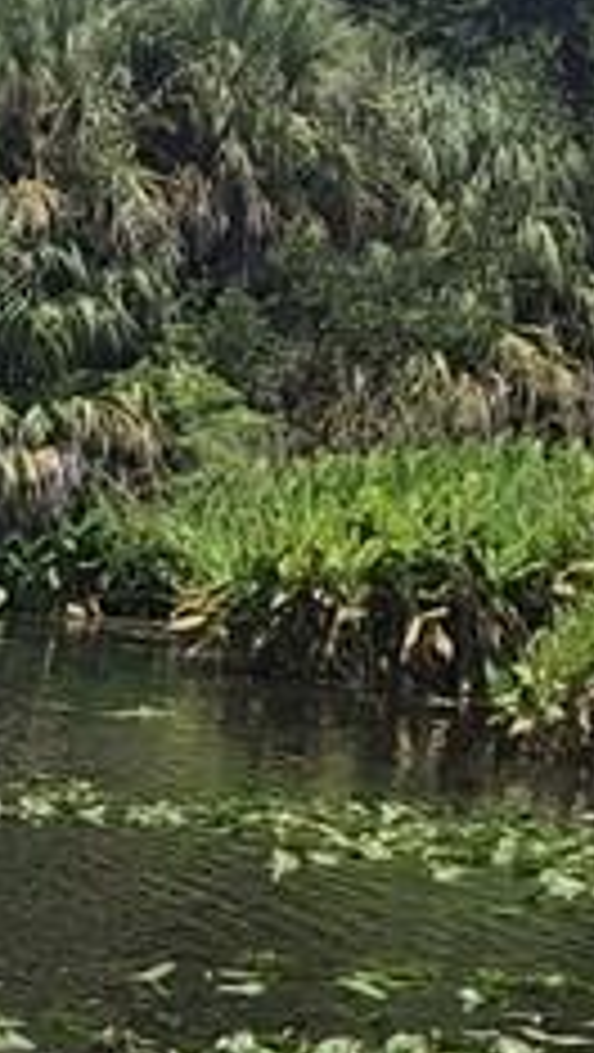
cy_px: 792
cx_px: -1336
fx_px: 5197
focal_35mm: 186
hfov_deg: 6.0
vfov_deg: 11.5
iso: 25
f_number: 1.8
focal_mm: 4.69
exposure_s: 1/1182
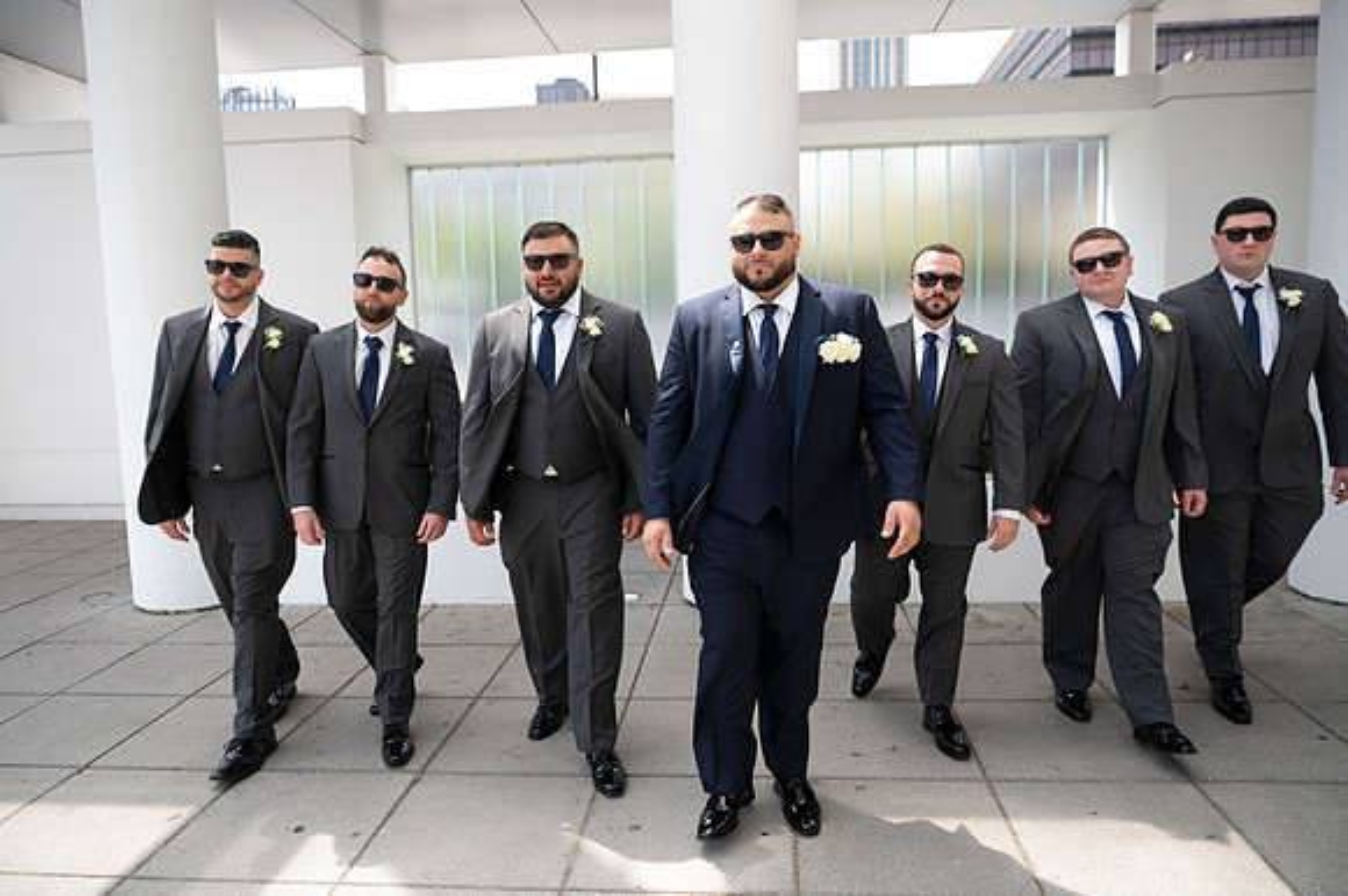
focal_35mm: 24
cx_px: 674
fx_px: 898
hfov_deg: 73.8
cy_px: 448
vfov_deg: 53.1
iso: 50
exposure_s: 1/250
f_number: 2.8
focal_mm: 24
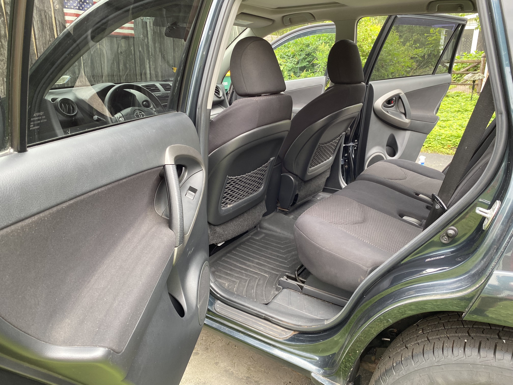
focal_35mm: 26
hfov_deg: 67.3
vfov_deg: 53.1
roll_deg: -0.4
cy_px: 192
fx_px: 385
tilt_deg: -17.9
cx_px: 256
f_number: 1.8
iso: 100
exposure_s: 1/121
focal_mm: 4.25
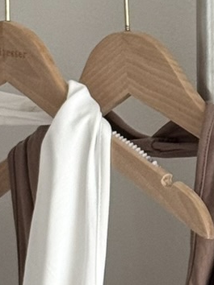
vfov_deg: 7.1
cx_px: 263
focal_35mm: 278
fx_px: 2294
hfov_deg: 5.3
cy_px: 138
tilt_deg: -4.5
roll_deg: -0.5
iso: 100
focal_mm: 6.76
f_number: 1.78
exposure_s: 1/70
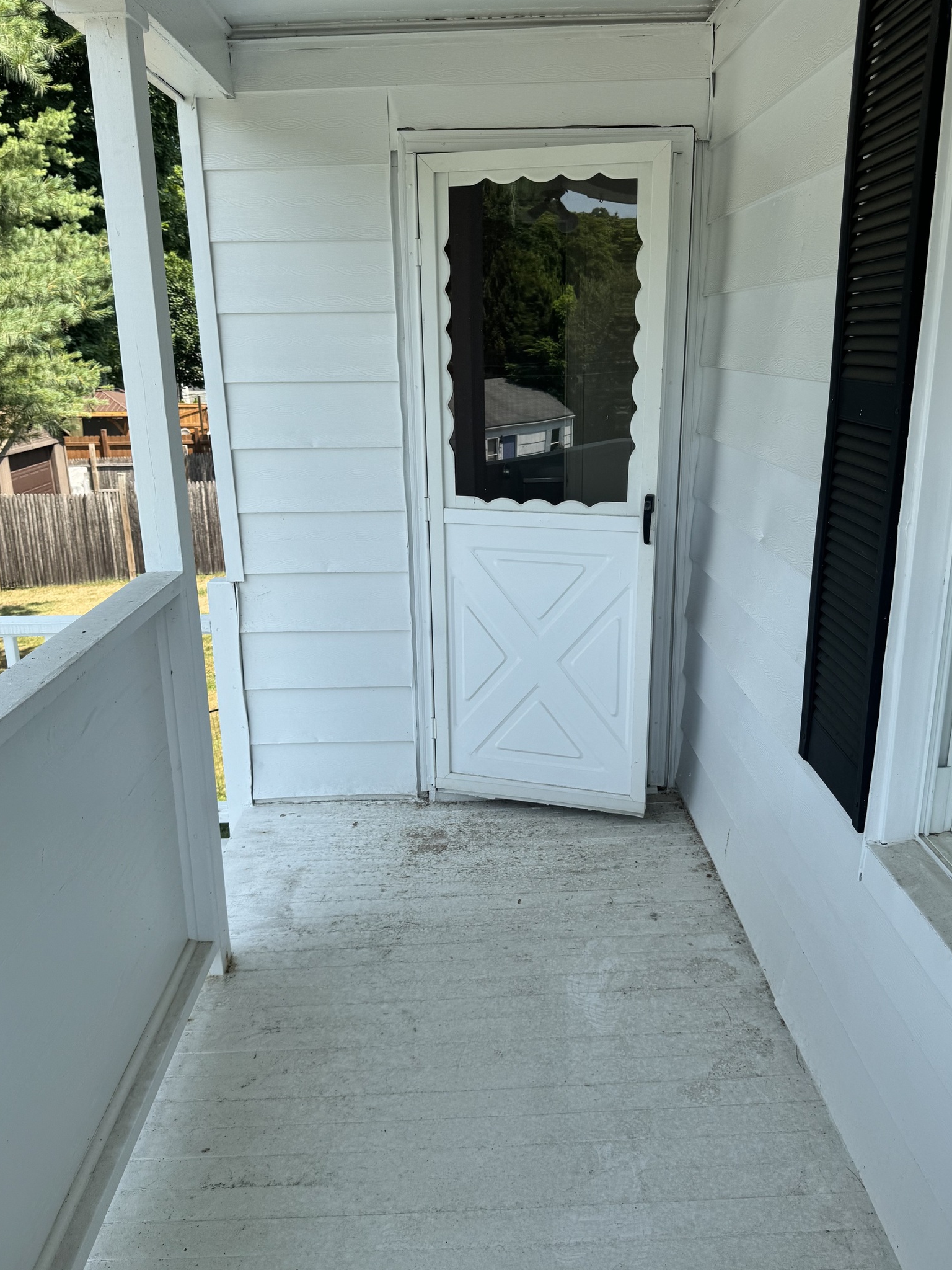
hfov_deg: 51.3
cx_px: 498
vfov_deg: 65.3
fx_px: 990
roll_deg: +0.4
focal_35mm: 27
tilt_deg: -14.0
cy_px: 643
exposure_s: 1/1524
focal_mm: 6.76
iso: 80
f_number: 1.78
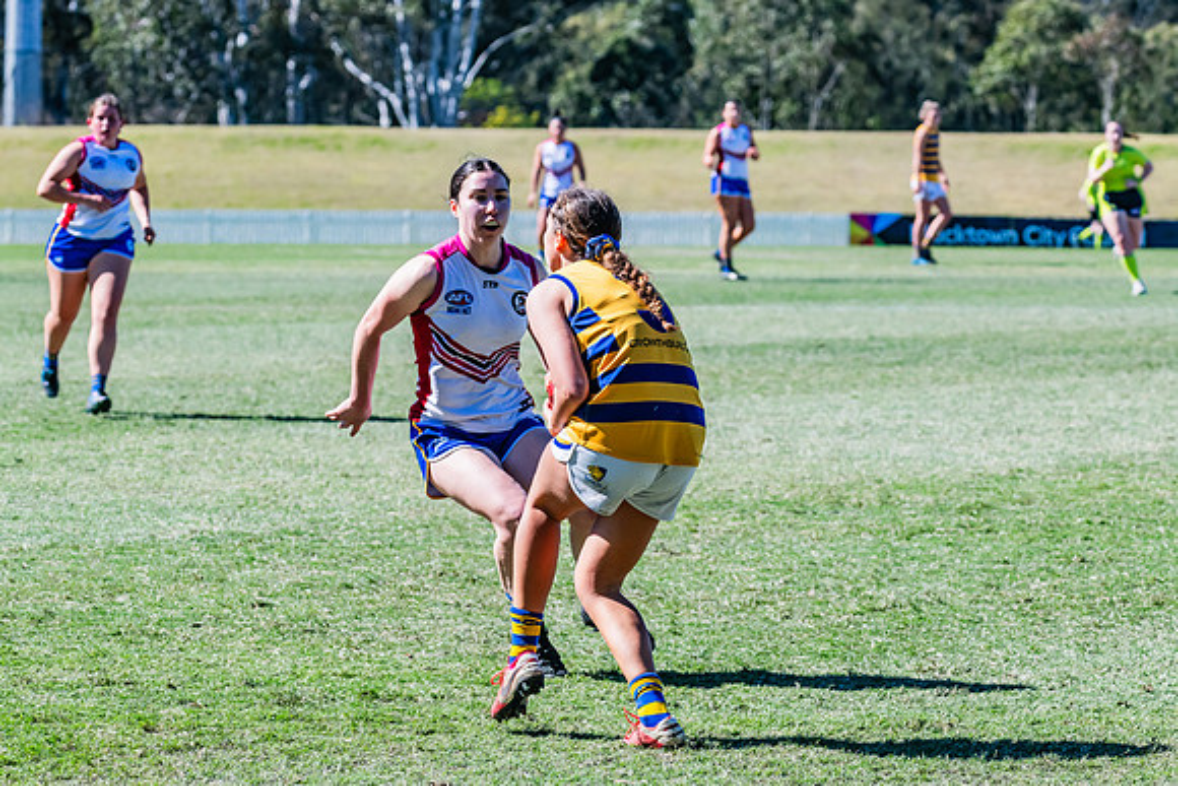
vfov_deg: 7.7
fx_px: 5837
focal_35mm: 178
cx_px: 589
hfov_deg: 11.5
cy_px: 393
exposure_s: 1/1600
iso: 800
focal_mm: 170
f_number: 8
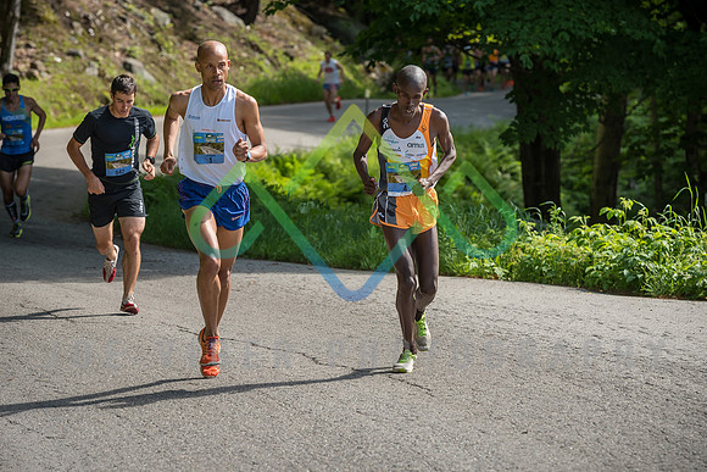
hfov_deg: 11.2
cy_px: 254
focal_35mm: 183
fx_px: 3592
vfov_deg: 7.5
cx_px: 412
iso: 200
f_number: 5.6
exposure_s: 1/400
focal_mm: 150
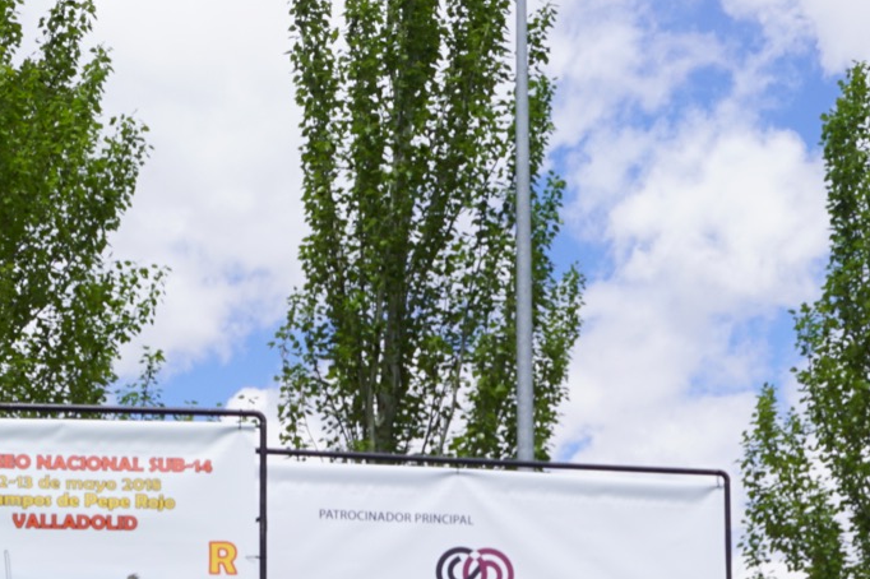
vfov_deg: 14.6
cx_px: 431
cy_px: 839
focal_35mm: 88
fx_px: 2126
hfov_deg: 23.1
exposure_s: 1/160
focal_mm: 20
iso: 100
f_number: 10
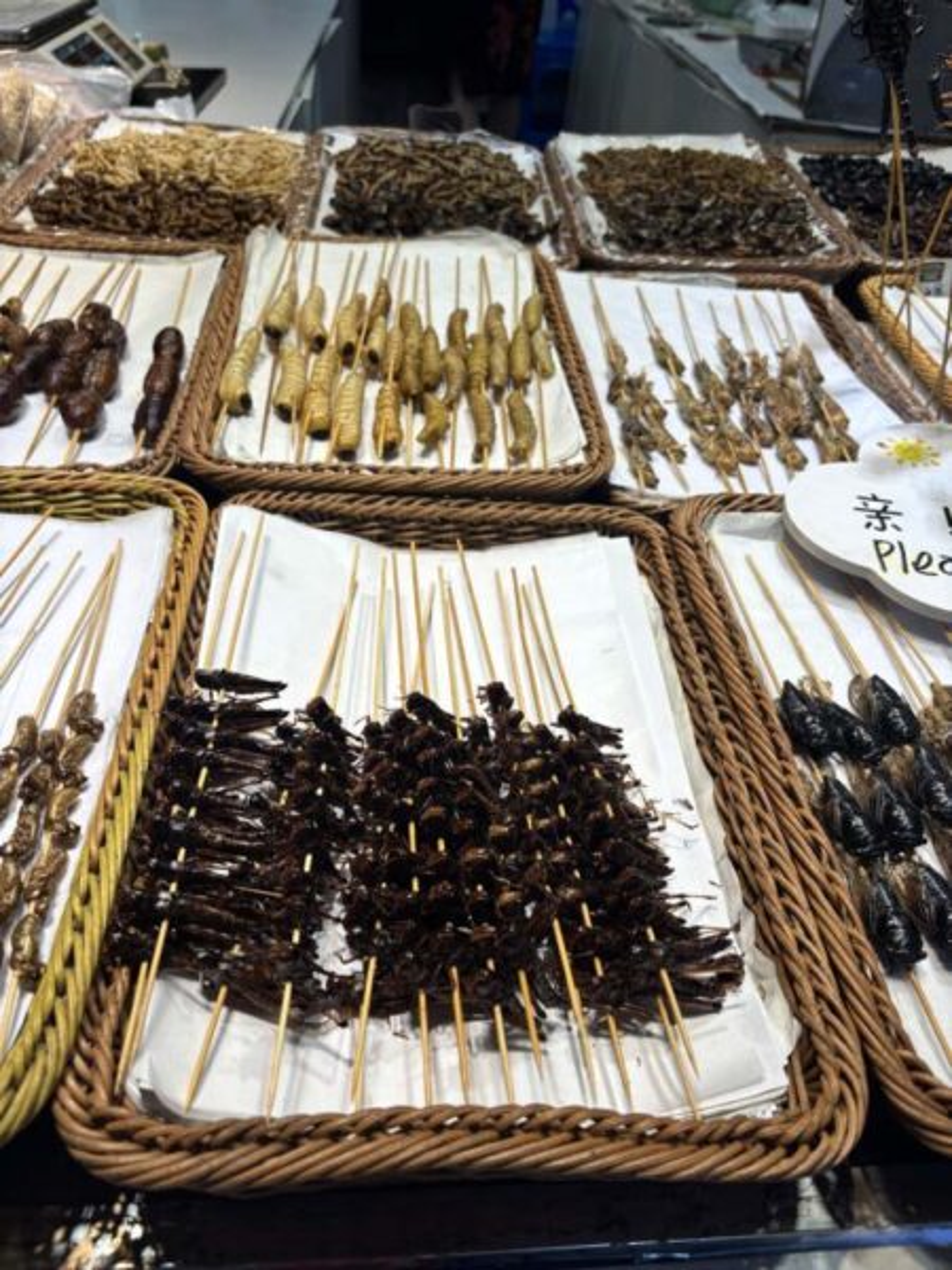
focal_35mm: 26
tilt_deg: -36.9
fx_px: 953
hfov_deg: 53.1
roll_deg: -5.8
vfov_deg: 67.3
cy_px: 635
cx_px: 476
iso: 40
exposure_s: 1/244
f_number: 1.6
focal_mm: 5.96
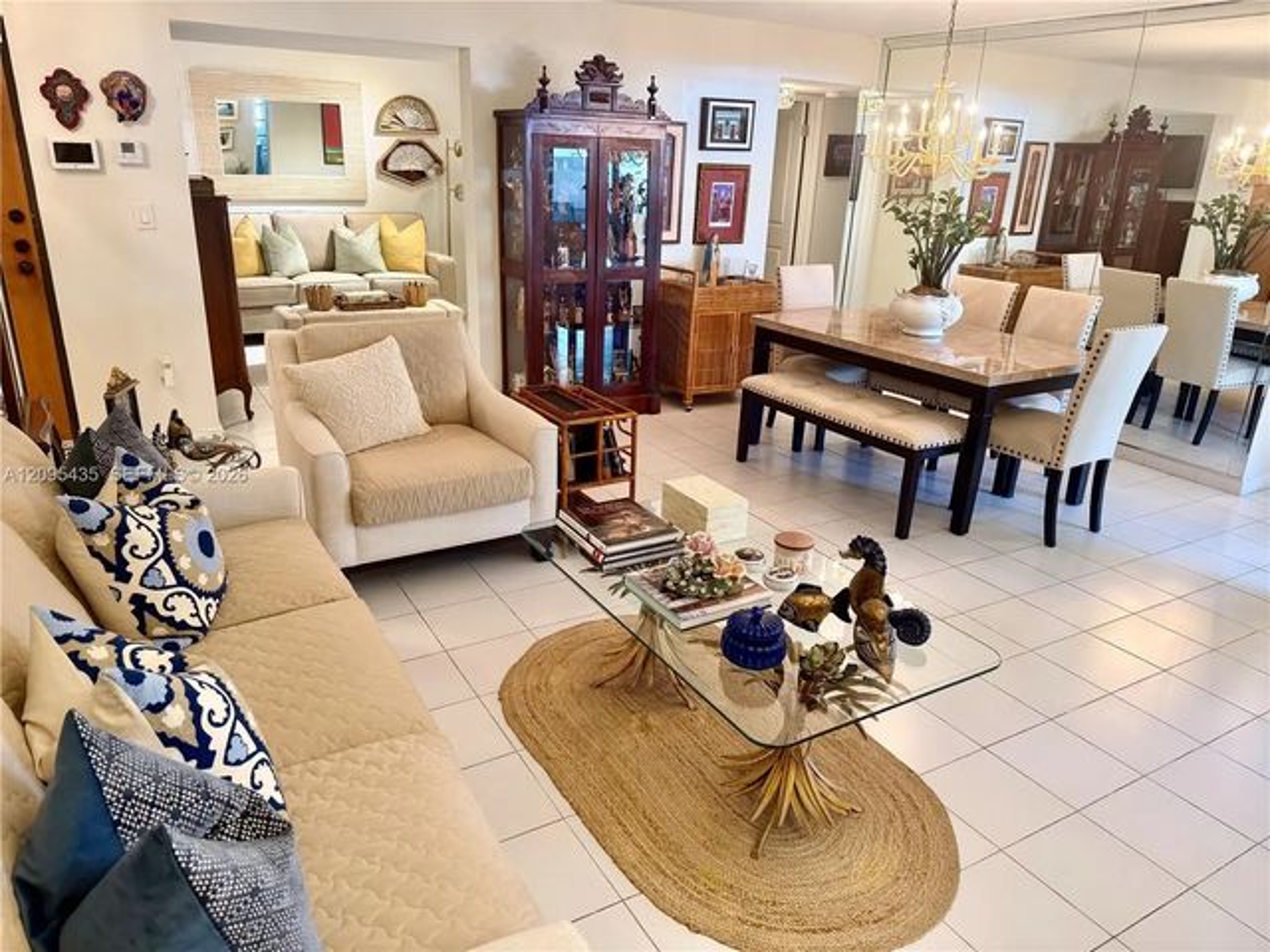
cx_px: 635
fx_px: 881
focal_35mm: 24
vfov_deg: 56.8
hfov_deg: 71.6
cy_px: 476
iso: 200
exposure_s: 1/60
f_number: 1.78
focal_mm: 6.76
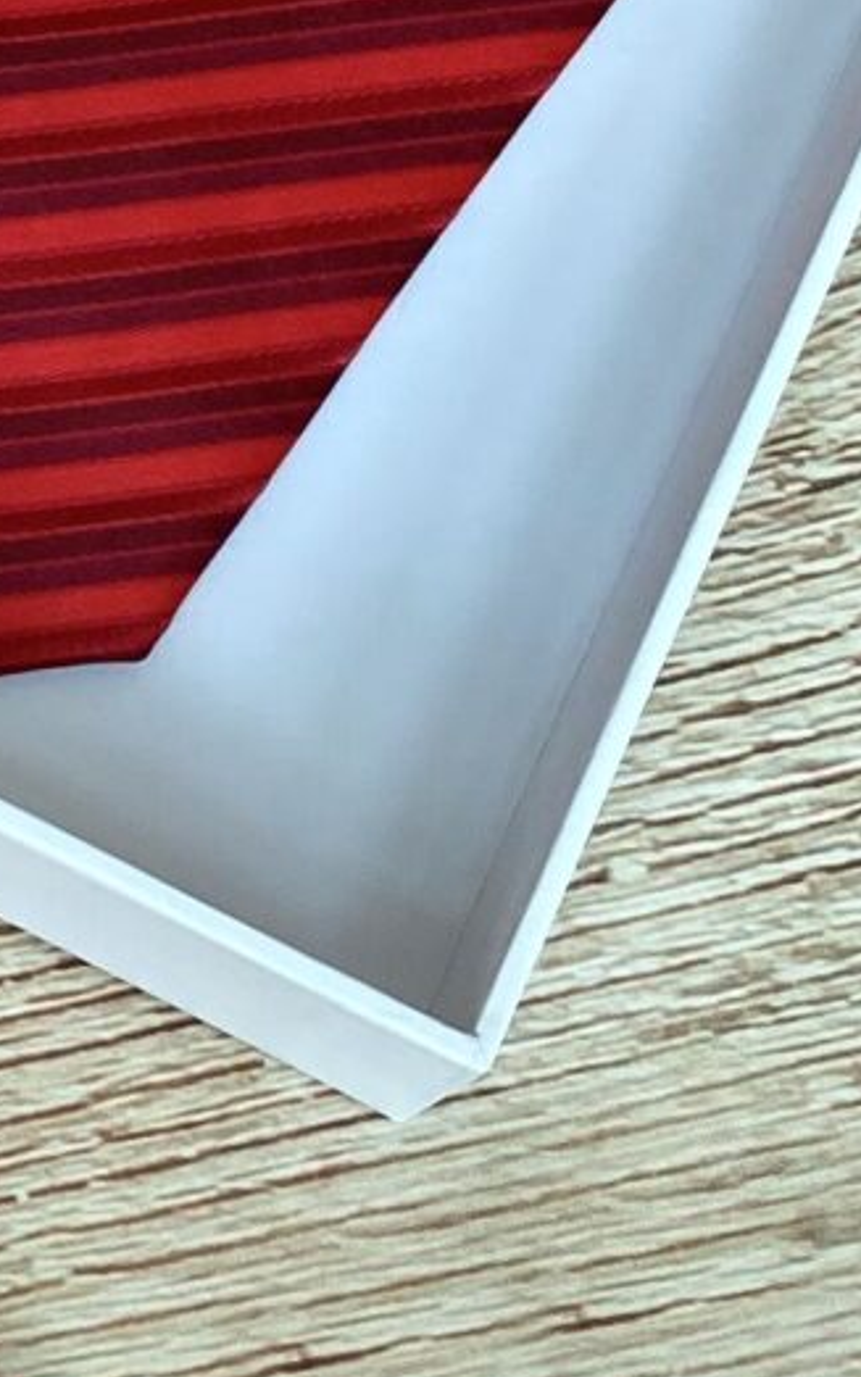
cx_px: -692
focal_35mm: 135
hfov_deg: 9.3
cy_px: 237
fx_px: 5067
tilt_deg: -63.9
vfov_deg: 15.4
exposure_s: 1/121
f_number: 1.8
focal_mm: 4.25
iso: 50
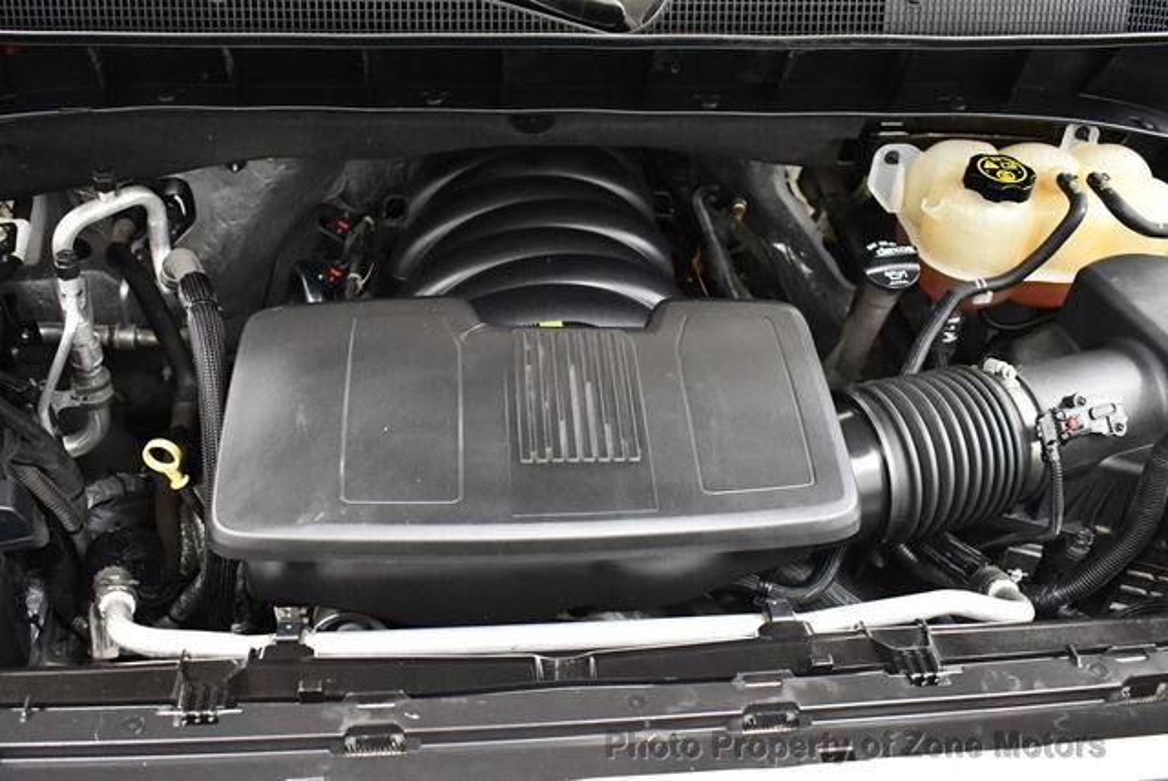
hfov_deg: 53.1
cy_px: 390
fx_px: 1169
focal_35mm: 36
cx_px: 584
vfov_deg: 36.9
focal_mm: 18
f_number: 3.5
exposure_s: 1/60
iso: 4500
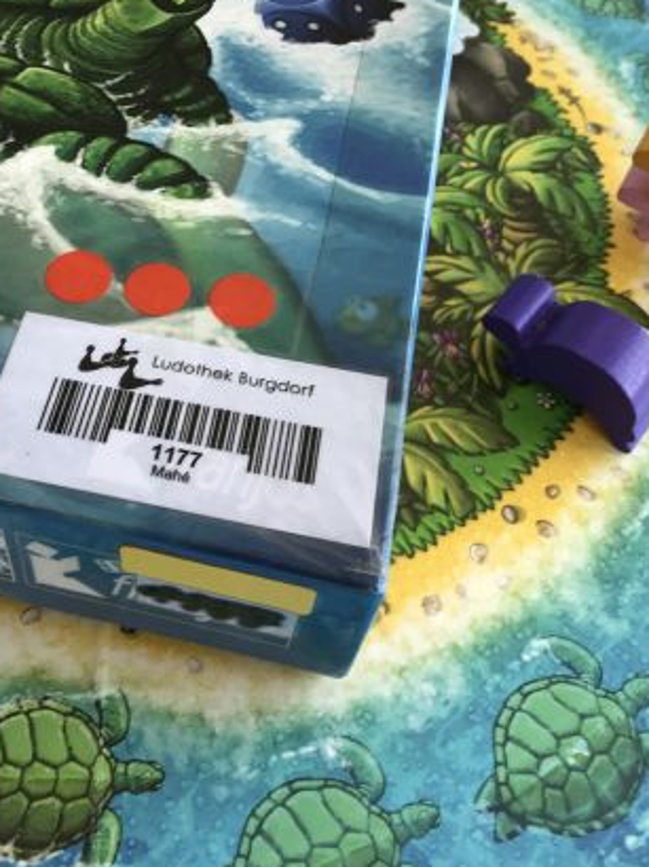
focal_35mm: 41
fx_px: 1026
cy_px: 264
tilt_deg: -51.0
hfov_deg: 34.8
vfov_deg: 44.9
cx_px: 218
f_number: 1.8
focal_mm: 3.99
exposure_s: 1/50
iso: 25
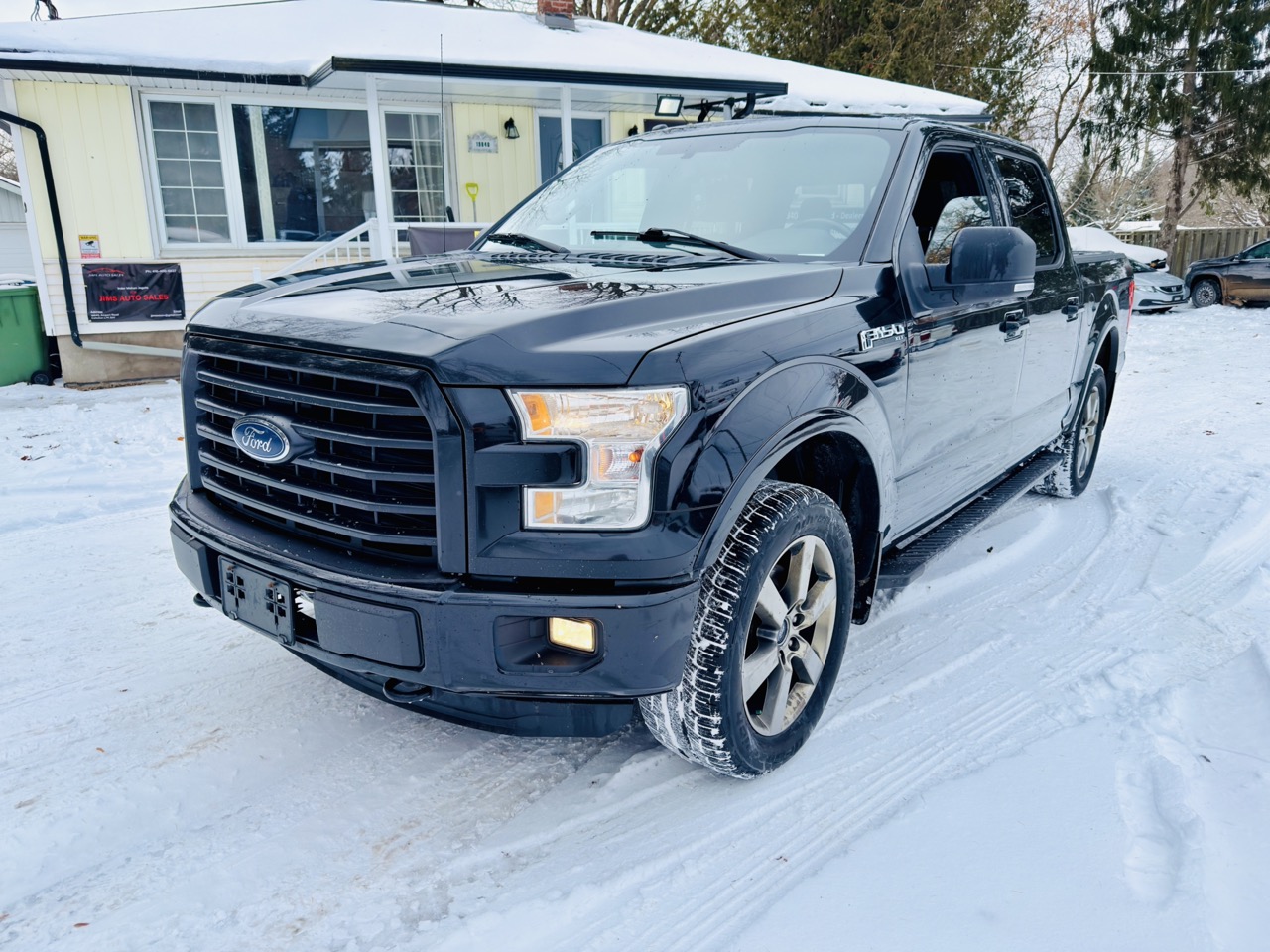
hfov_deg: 71.6
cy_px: 476
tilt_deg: -13.2
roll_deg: +1.6
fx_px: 881
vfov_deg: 56.8
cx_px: 635
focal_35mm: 24
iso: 80
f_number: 1.78
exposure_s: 1/3058
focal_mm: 6.76
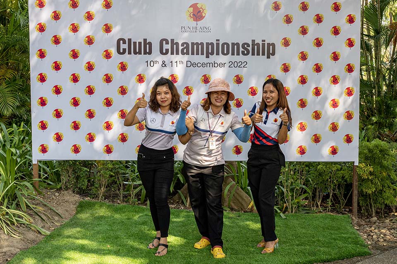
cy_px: 132
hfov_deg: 55.8
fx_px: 375
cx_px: 198
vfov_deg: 38.8
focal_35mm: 34
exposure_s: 1/320
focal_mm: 34
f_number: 8
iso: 640
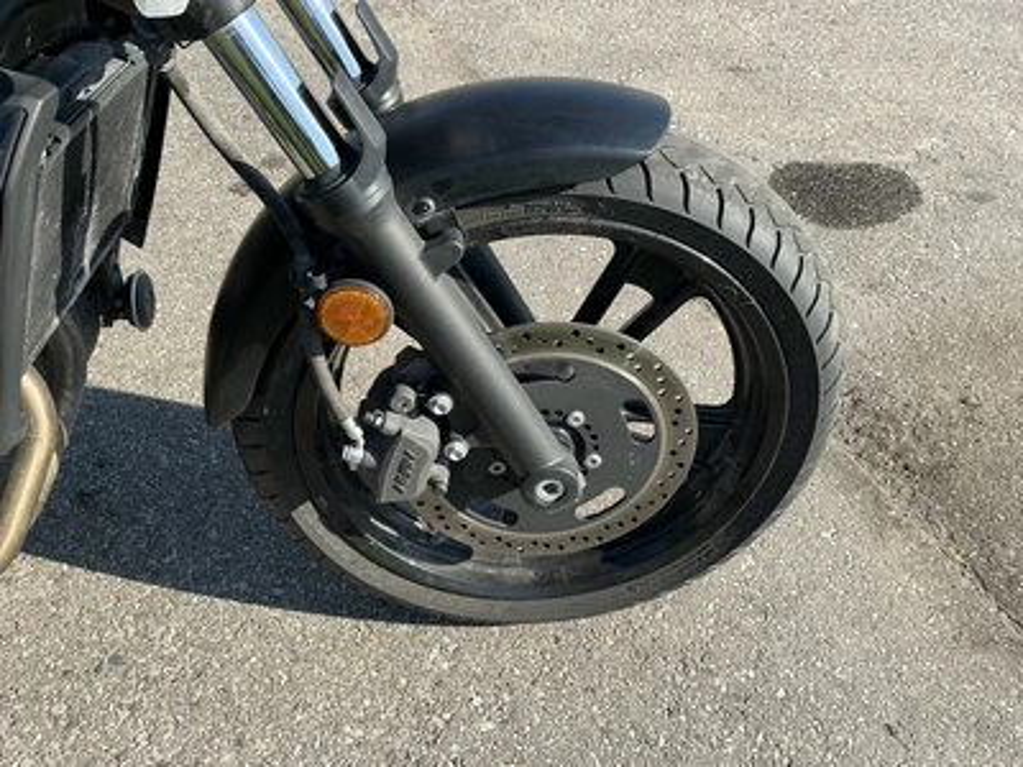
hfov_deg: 63.4
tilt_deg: -46.7
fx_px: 827
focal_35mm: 28
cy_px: 384
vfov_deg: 49.7
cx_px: 512
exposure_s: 1/781
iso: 25
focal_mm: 3
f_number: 1.8
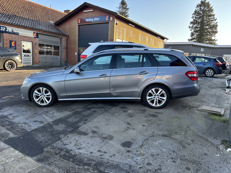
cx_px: 116
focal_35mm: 26
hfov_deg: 67.3
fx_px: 174
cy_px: 86
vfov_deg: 53.1
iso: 50
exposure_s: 1/312
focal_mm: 5.96
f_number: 1.6
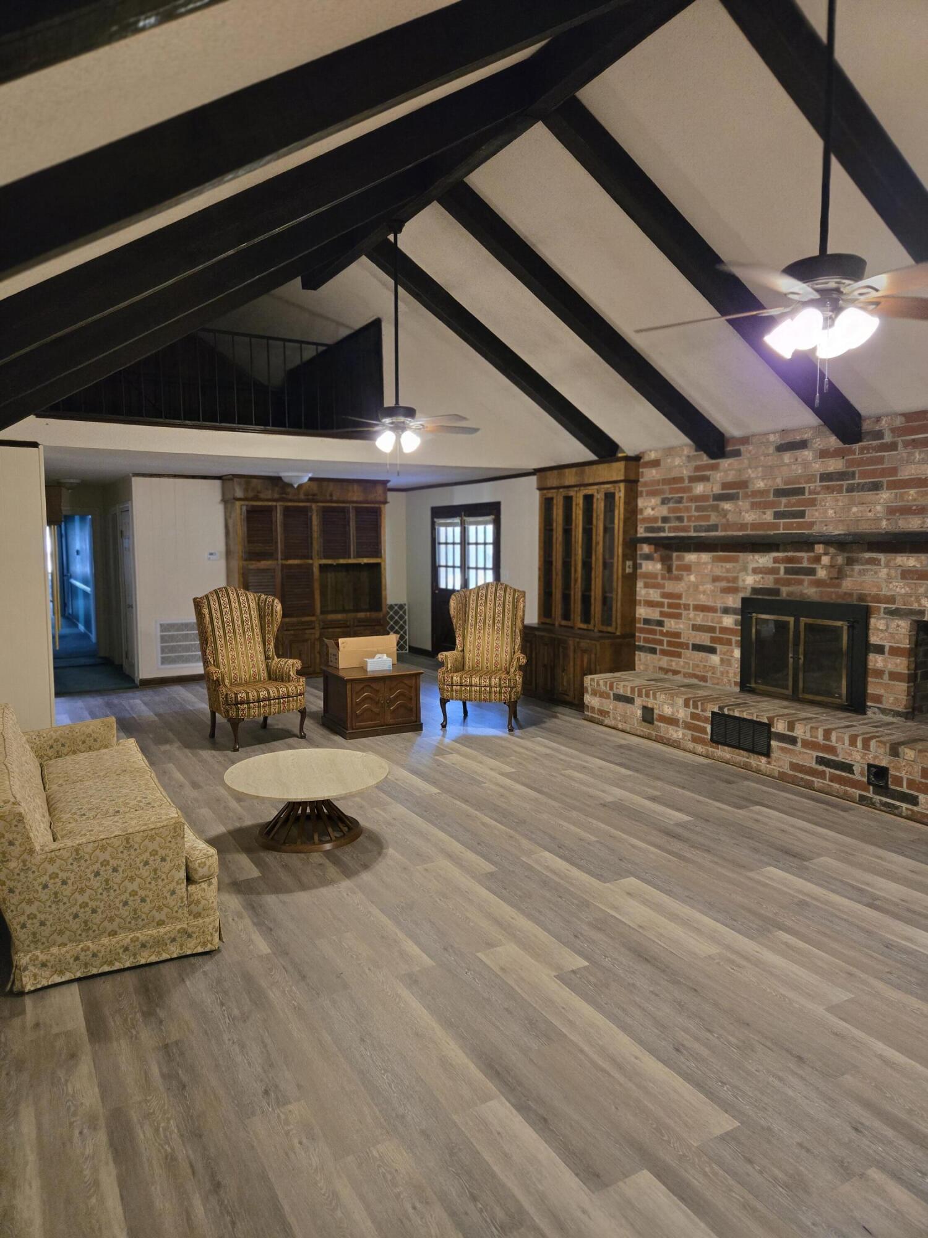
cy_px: 619
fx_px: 822
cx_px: 464
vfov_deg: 73.9
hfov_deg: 58.9
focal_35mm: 23
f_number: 1.8
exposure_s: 1/120
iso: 1000
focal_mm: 5.4
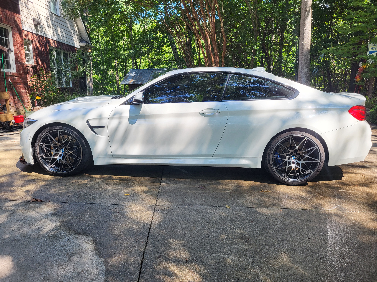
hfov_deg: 67.3
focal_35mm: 26
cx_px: 188
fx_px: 283
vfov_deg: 53.1
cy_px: 141
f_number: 1.8
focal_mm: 5.4
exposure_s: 1/322
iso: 40
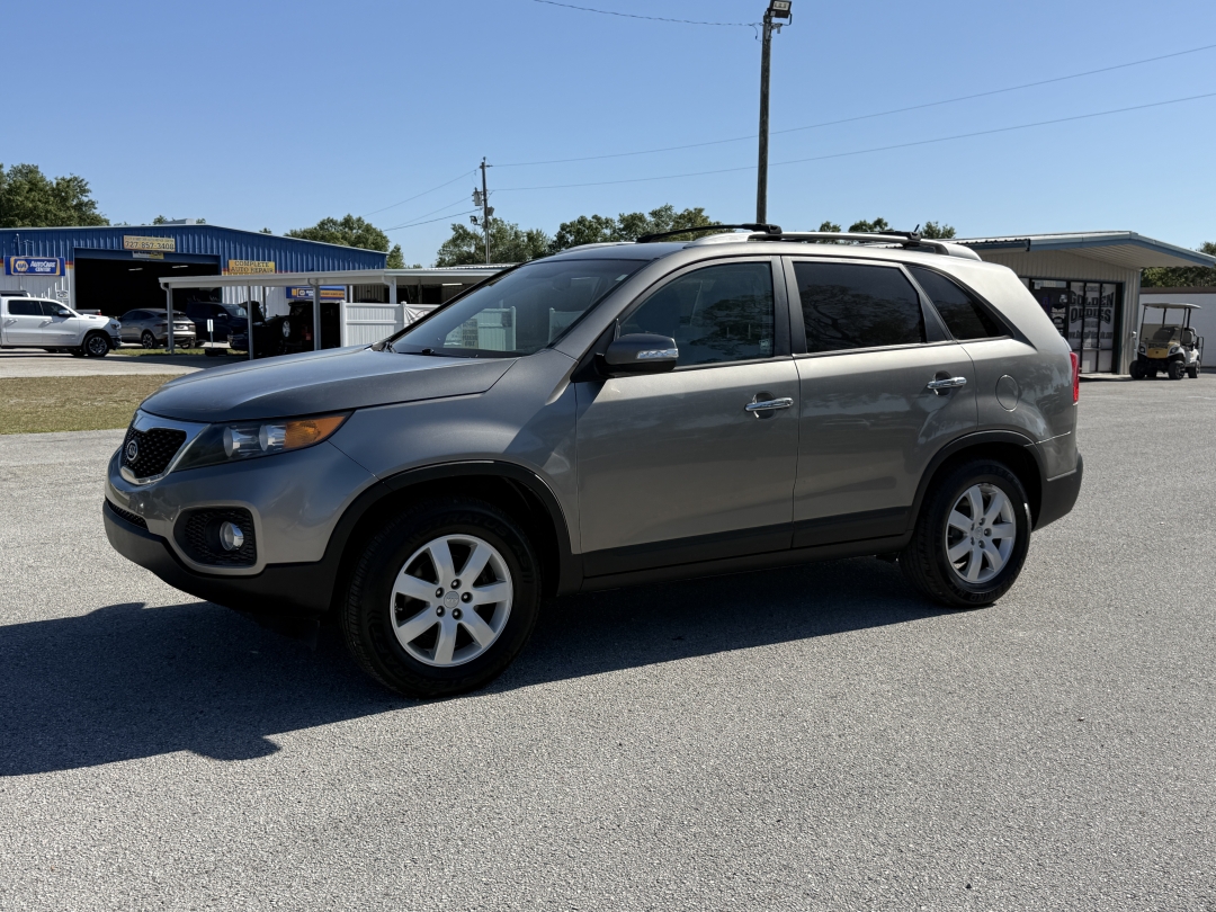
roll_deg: -1.3
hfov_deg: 52.6
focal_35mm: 35
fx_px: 1229
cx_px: 608
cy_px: 456
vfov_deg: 40.7
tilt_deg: -6.4
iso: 80
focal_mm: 6.76
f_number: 1.78
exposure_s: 1/5714
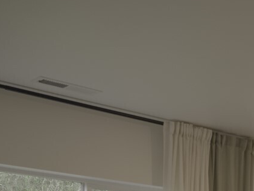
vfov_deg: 14.5
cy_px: 314
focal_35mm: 93
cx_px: 404
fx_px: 683
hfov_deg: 18.2
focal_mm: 24
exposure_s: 1/60
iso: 800
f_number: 4
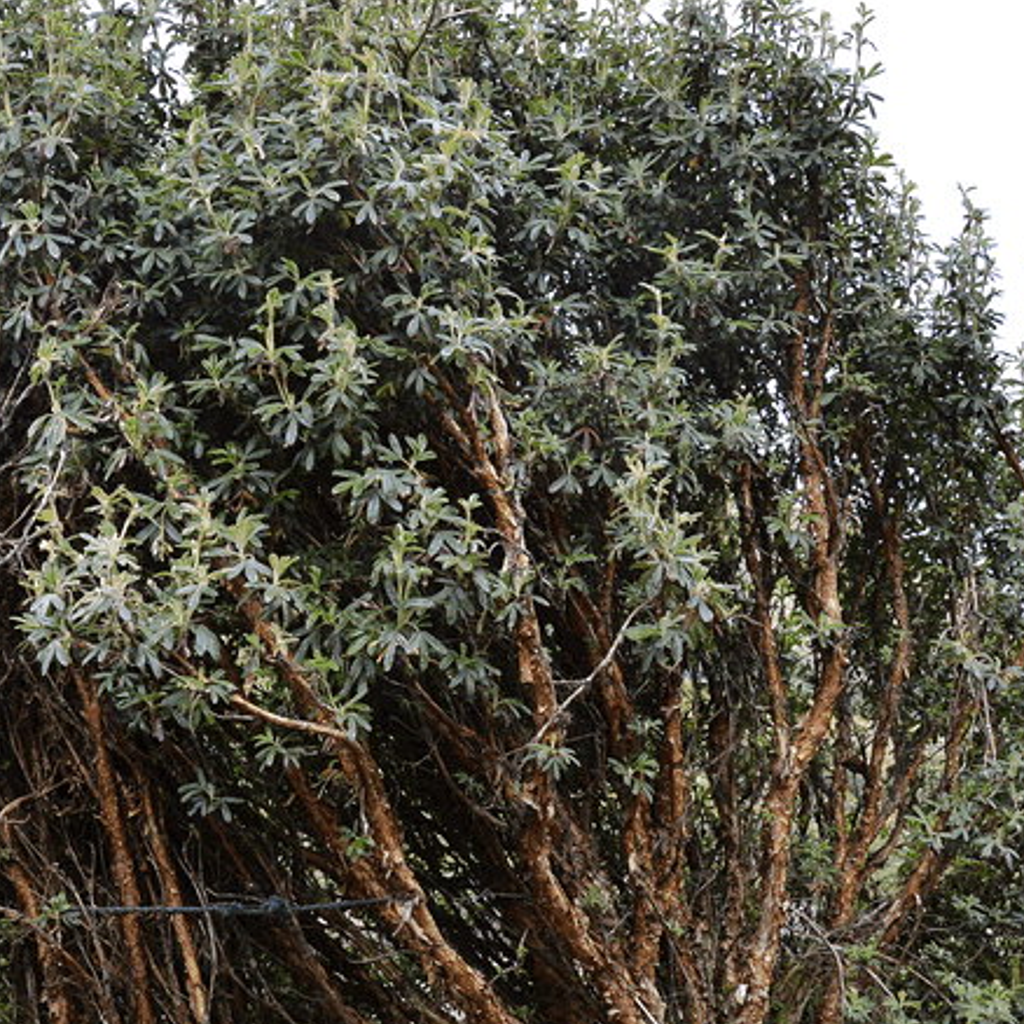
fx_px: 1573
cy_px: 671
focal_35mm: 47
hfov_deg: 35.6
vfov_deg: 35.8
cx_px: 313
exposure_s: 1/200
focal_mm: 18
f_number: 7.1
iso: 250
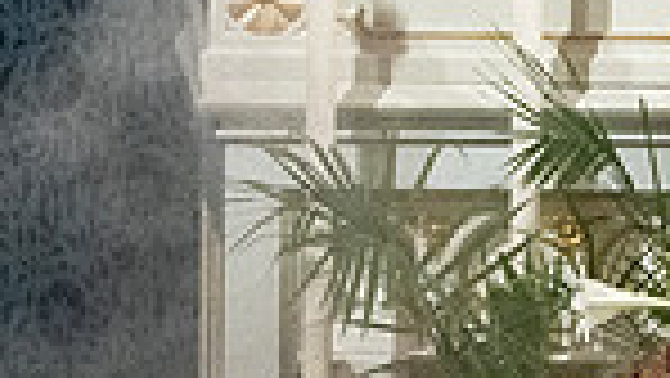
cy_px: 369
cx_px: 696
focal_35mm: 976
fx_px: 17349
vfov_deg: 1.2
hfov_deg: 2.2
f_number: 14
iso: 5000
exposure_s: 1/60
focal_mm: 200
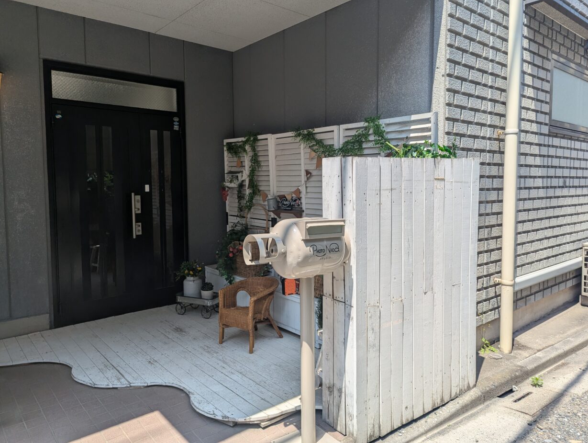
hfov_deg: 69.3
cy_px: 215
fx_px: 425
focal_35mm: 25
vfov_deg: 55.0
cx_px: 299
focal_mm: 6.81
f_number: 1.85
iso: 44
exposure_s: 1/1348
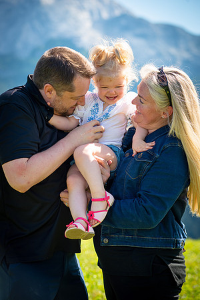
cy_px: 150
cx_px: 100
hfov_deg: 12.2
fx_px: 933
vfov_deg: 18.3
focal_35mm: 112
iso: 160
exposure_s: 1/500
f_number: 4.5
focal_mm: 112
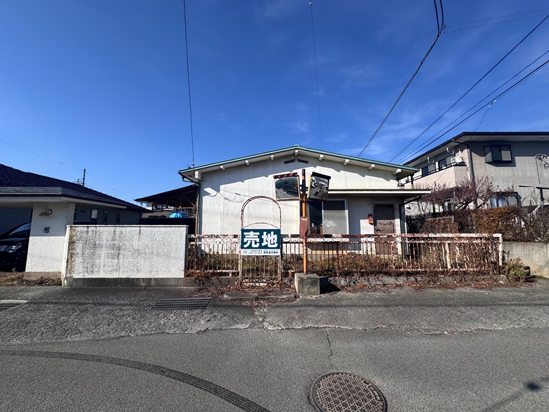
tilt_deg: +7.4
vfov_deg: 85.7
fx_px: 222
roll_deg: +0.0
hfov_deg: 102.1
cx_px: 274
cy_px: 206
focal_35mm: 14
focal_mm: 2.22
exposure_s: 1/2770
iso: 50
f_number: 2.2
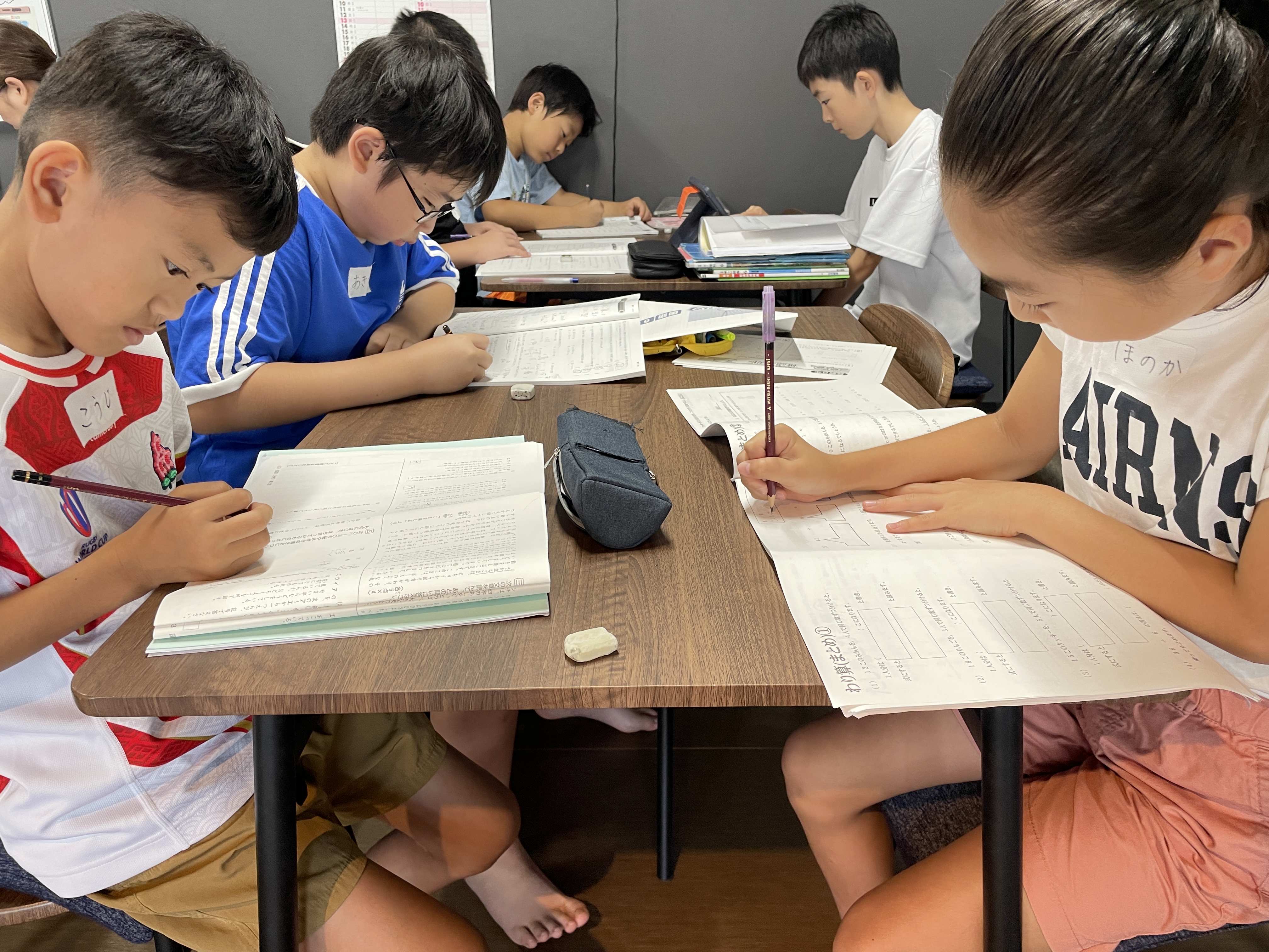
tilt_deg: -19.9
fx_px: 953
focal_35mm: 26
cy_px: 476
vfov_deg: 53.1
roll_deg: +1.5
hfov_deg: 67.3
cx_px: 634
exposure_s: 1/60
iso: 100
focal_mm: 4.2
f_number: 1.6
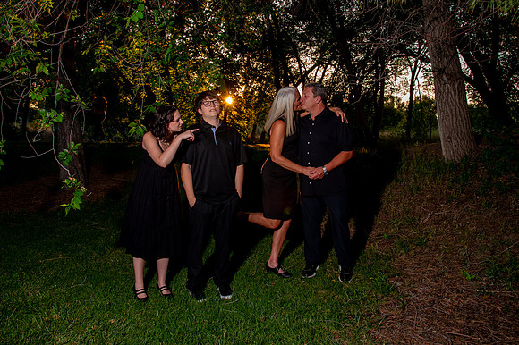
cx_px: 258
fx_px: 425
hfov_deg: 62.8
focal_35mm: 30
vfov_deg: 44.2
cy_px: 157
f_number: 9
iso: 800
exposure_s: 1/160
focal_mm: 24
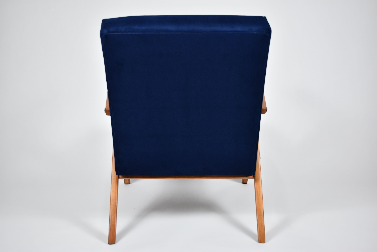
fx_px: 487
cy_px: 126
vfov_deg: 29.0
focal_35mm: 46
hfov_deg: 42.3
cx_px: 188
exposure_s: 1/125
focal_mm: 31
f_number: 5
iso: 800
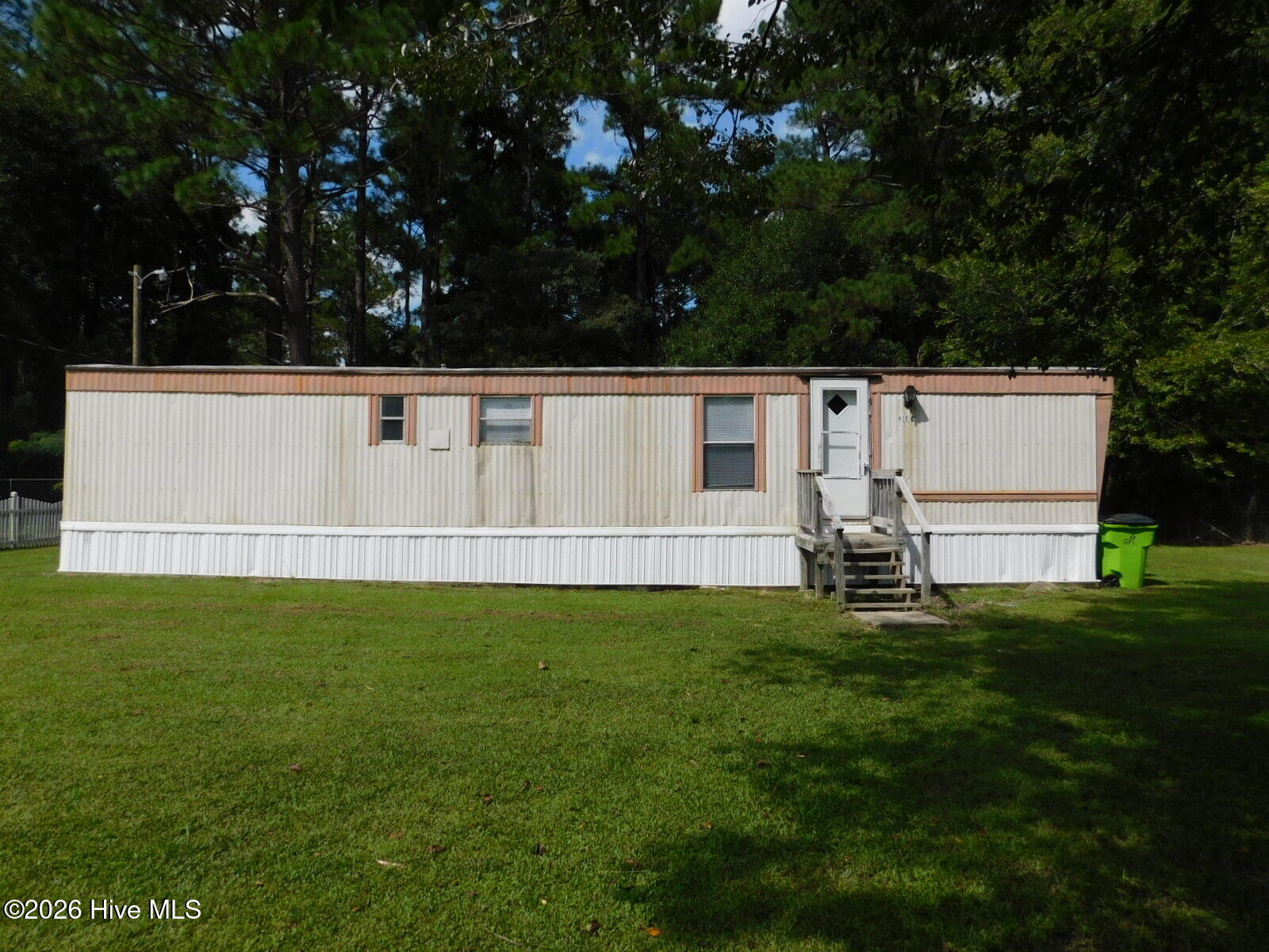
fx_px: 843
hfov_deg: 73.9
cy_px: 476
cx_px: 634
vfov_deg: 58.9
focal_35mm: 23
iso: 125
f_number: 6
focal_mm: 4
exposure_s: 1/800
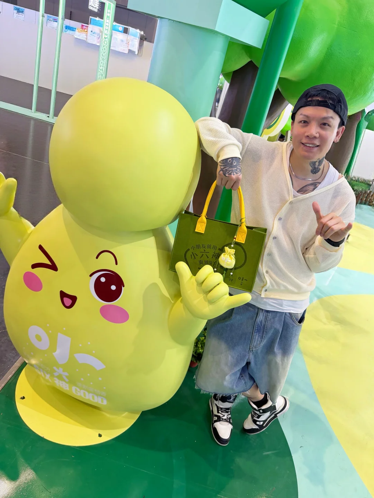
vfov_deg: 71.6
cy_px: 249
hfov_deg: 56.8
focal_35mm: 24
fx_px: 346
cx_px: 187
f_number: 1.78
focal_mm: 6.76
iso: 160
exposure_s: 1/100
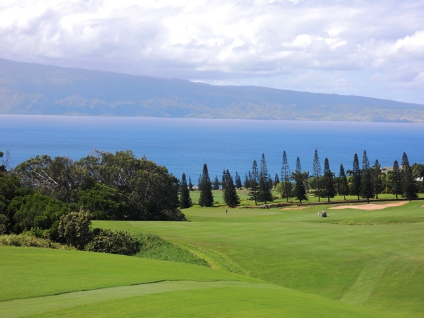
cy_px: 159
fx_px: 1225
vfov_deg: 14.8
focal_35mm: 100
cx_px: 212
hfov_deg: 19.6
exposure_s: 1/400
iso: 100
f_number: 4.9
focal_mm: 17.9
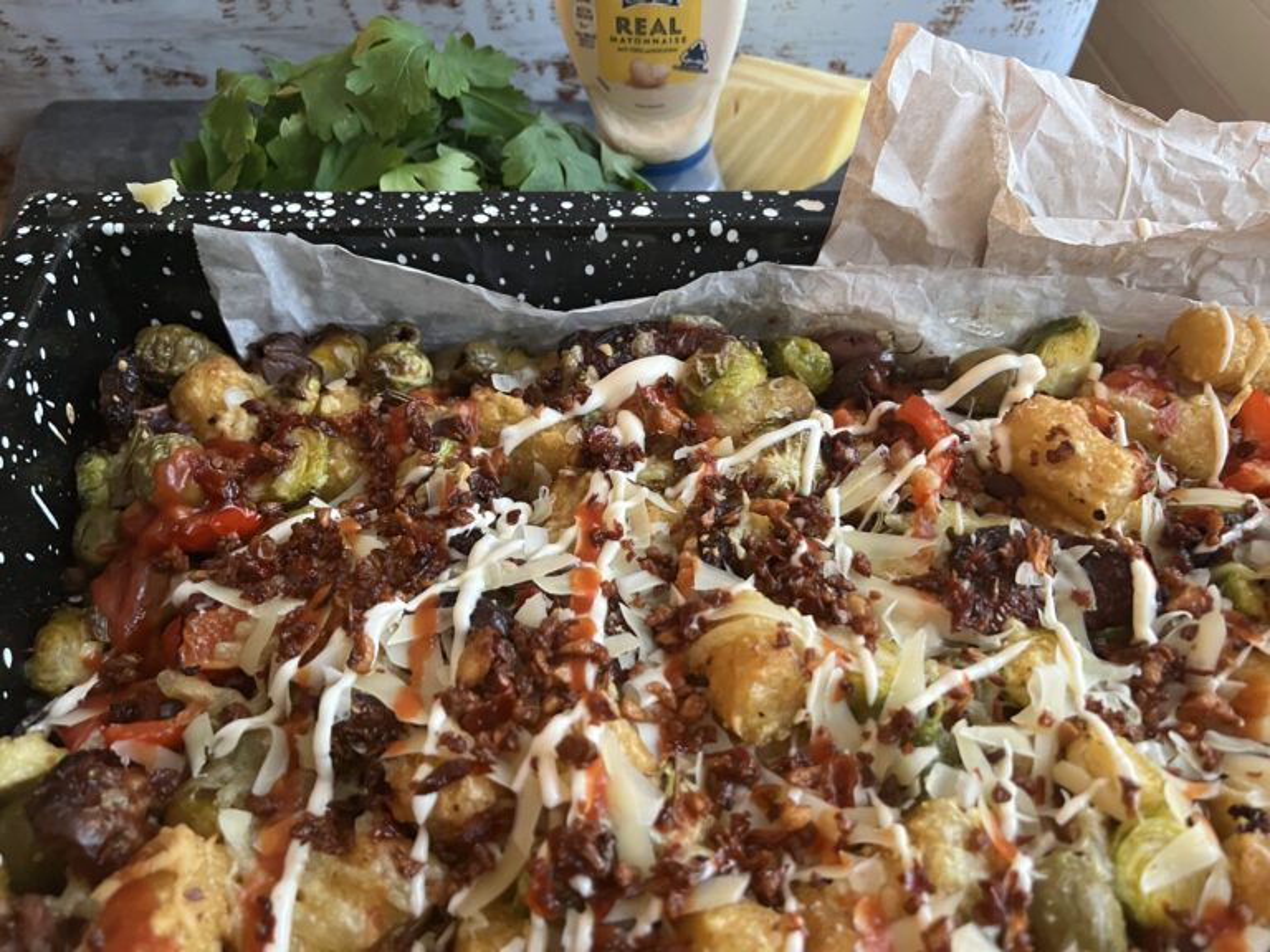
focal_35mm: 26
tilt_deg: -50.5
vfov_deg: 53.1
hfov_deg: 67.3
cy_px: 476
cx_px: 635
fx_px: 954
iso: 500
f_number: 1.5
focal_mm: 5.7
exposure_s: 1/46
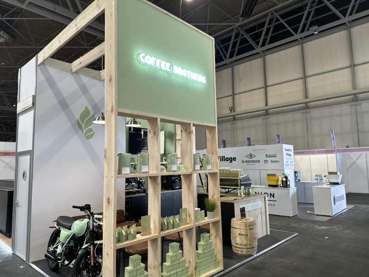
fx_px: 256
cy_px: 138
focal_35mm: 24
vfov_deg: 56.8
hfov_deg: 71.6
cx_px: 184
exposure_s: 1/100
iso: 125
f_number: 1.78
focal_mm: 6.86
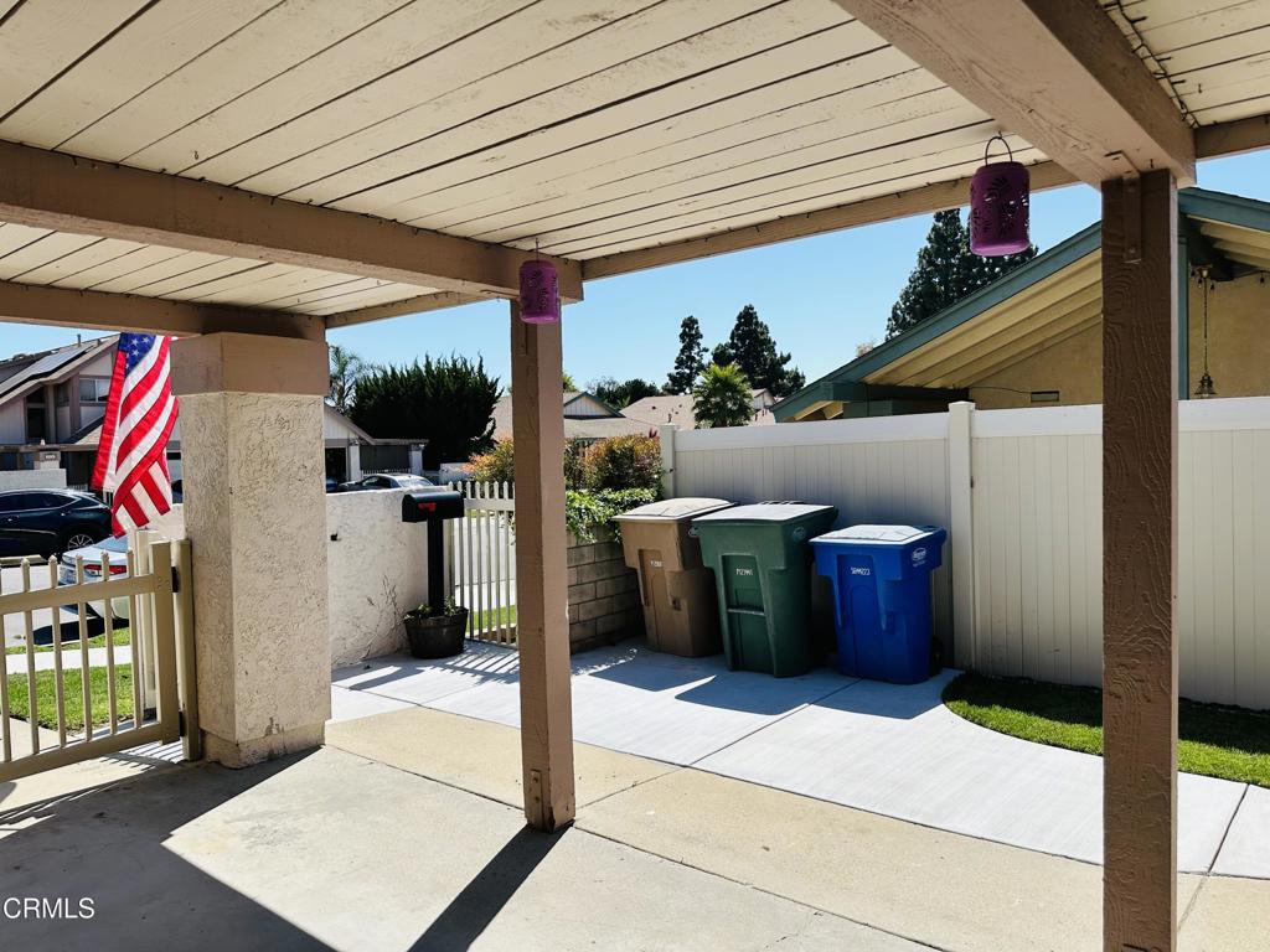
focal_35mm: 24
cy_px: 476
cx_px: 635
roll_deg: +1.5
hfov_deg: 71.6
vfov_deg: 56.8
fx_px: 881
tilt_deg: -1.5
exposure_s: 1/4762
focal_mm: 6.86
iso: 80
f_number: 1.78
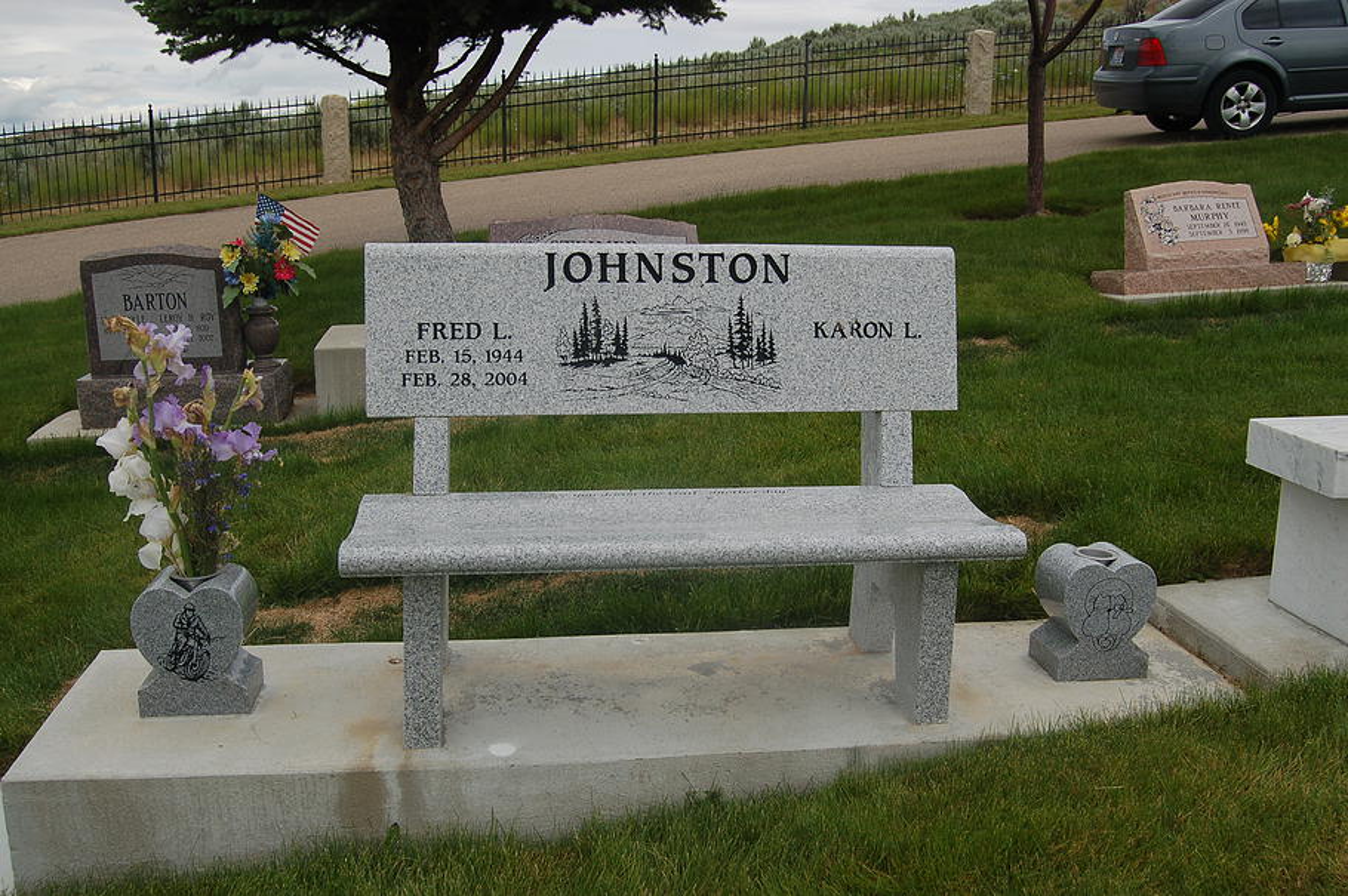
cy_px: 448
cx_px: 674
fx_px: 1235
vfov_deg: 39.9
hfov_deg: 57.3
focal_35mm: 33
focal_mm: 22
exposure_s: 1/160
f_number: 7.1
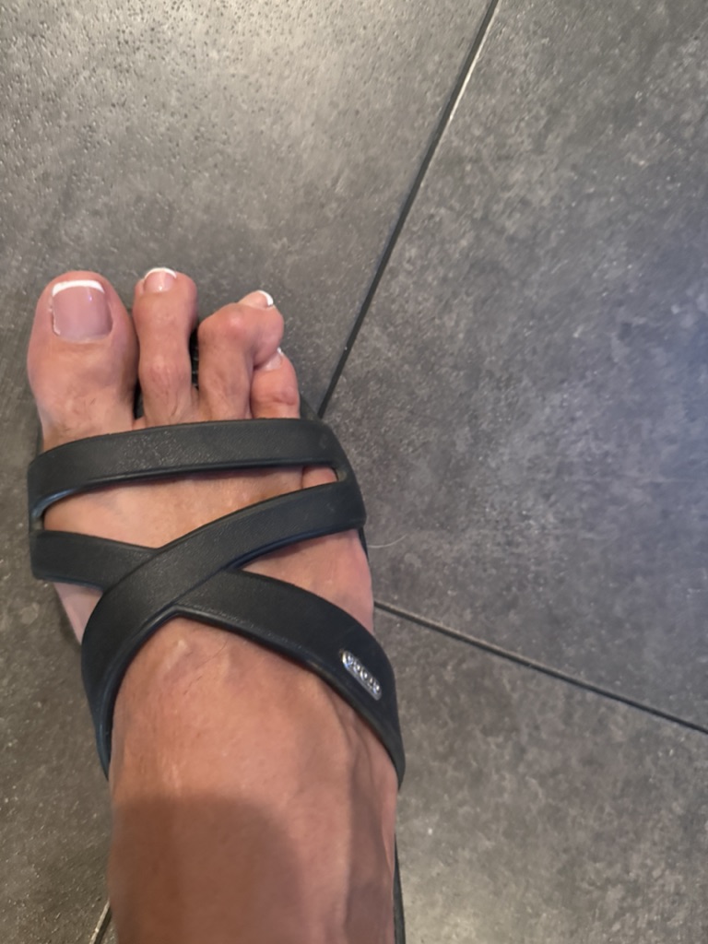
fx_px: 654
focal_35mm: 24
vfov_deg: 71.6
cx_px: 354
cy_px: 472
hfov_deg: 56.8
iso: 800
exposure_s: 1/30
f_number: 1.78
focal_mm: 6.76
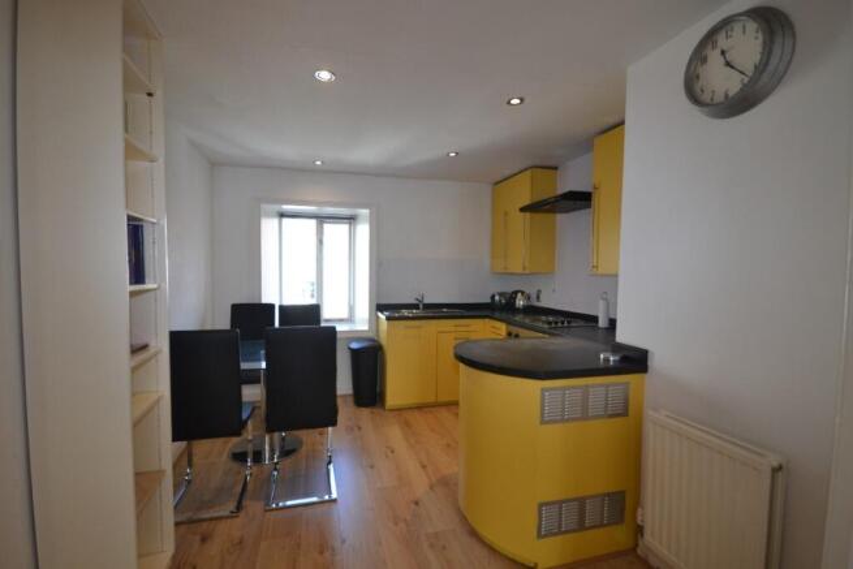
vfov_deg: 77.4
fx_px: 355
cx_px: 426
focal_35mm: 15
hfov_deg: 100.4
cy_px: 284
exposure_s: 1/80
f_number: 4.5
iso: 400
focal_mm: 10
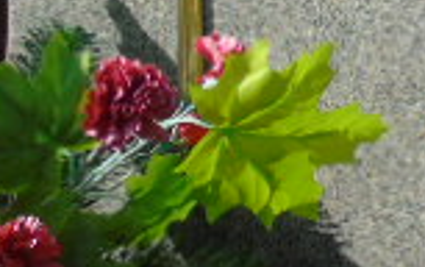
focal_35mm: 363
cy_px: 3
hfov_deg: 5.7
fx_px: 4209
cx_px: 775
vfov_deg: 3.6
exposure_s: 1/500
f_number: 4.1
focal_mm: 15
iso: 80
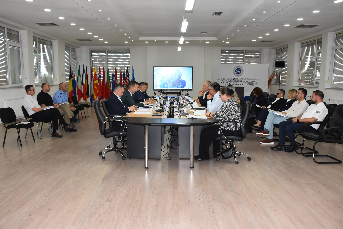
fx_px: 314
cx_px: 172
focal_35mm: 33
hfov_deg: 57.2
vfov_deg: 40.0
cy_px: 114
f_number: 4.5
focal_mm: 22
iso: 800
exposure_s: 1/100
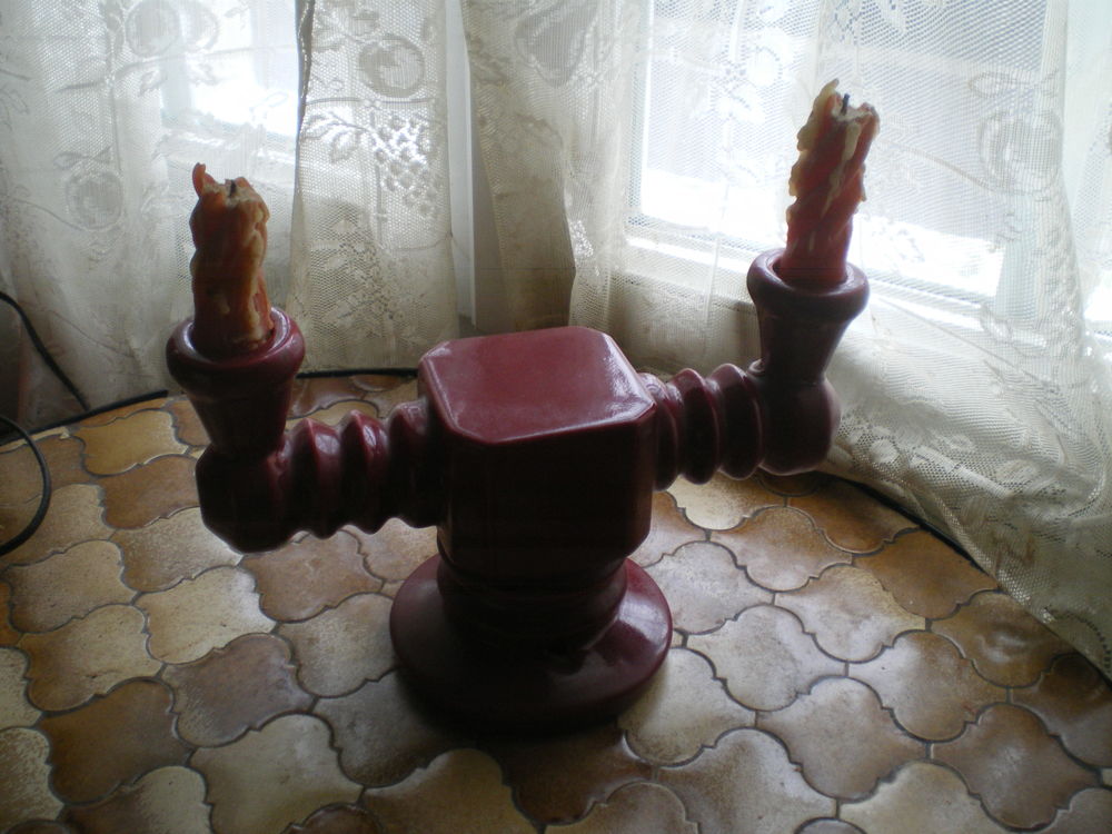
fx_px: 1221
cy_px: 417
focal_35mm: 38
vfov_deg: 37.7
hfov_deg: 49.0
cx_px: 556
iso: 160
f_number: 3.1
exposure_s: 1/50
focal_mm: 6.3
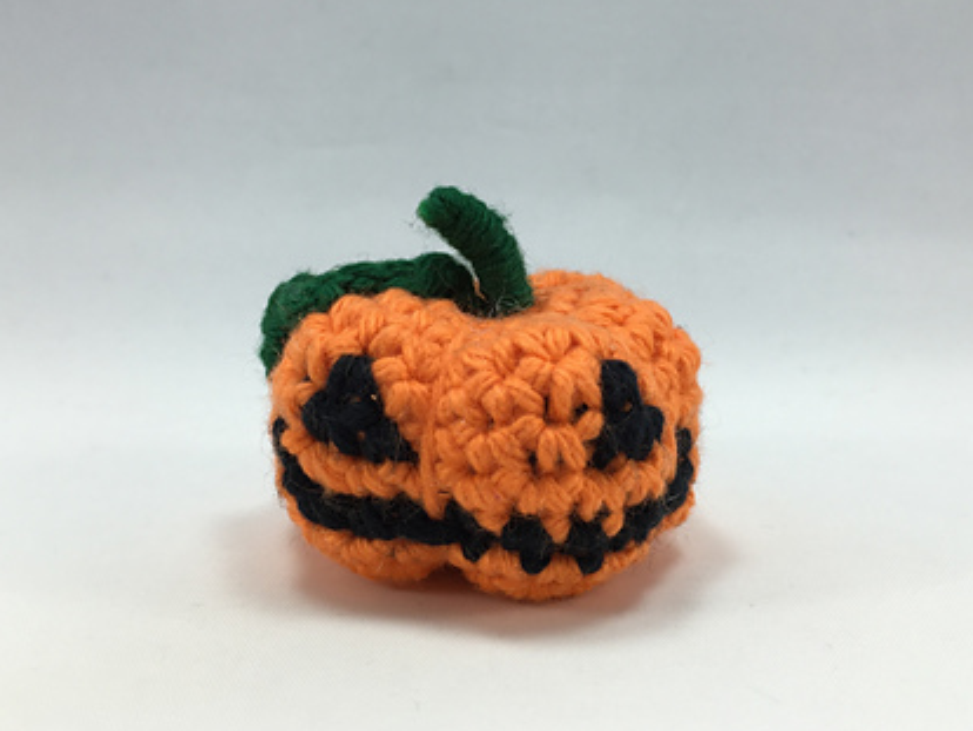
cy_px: 337
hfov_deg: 52.6
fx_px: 984
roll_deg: -0.5
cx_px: 491
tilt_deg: -9.8
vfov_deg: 40.7
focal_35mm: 35
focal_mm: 4.15
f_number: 2.2
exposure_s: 1/120
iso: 32
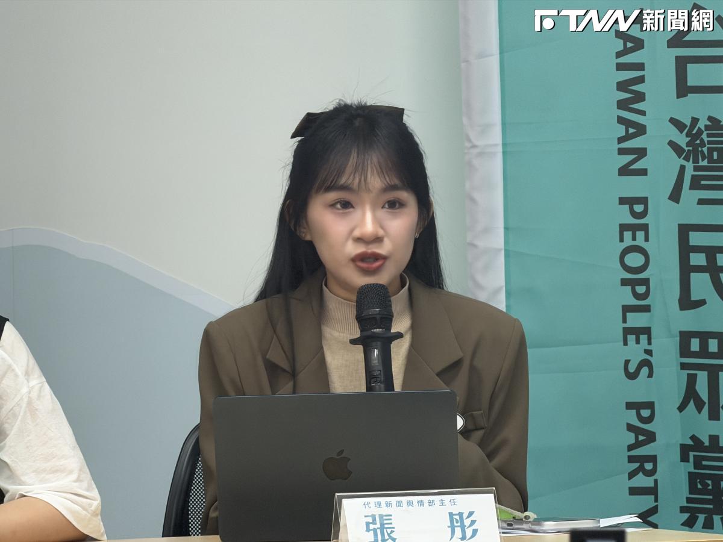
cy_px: 271
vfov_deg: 7.4
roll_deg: +0.7
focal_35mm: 200
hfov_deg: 9.9
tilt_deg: -0.4
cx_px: 362
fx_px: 4177
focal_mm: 16.89
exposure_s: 1/120
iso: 320
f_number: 2.8
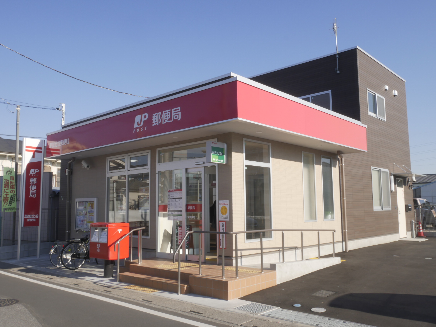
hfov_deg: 56.8
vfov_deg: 44.2
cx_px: 218
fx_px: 403
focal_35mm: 32
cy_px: 164
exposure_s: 1/50
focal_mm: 16
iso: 200
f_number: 22
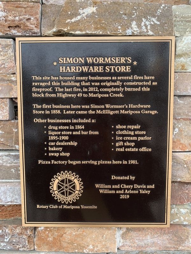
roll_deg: -0.1
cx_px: 96
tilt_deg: -5.5
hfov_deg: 53.1
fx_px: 191
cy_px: 127
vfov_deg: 67.3
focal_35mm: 26
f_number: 1.8
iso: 32
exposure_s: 1/121
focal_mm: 4.25
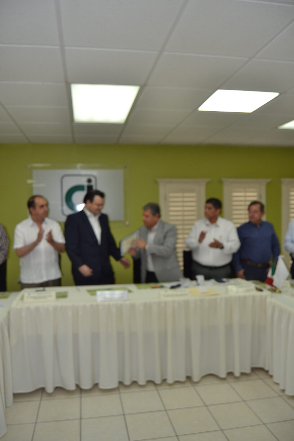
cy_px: 220
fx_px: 331
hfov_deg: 47.9
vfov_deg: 67.4
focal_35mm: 27
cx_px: 147
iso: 200
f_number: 4
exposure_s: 1/125
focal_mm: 18
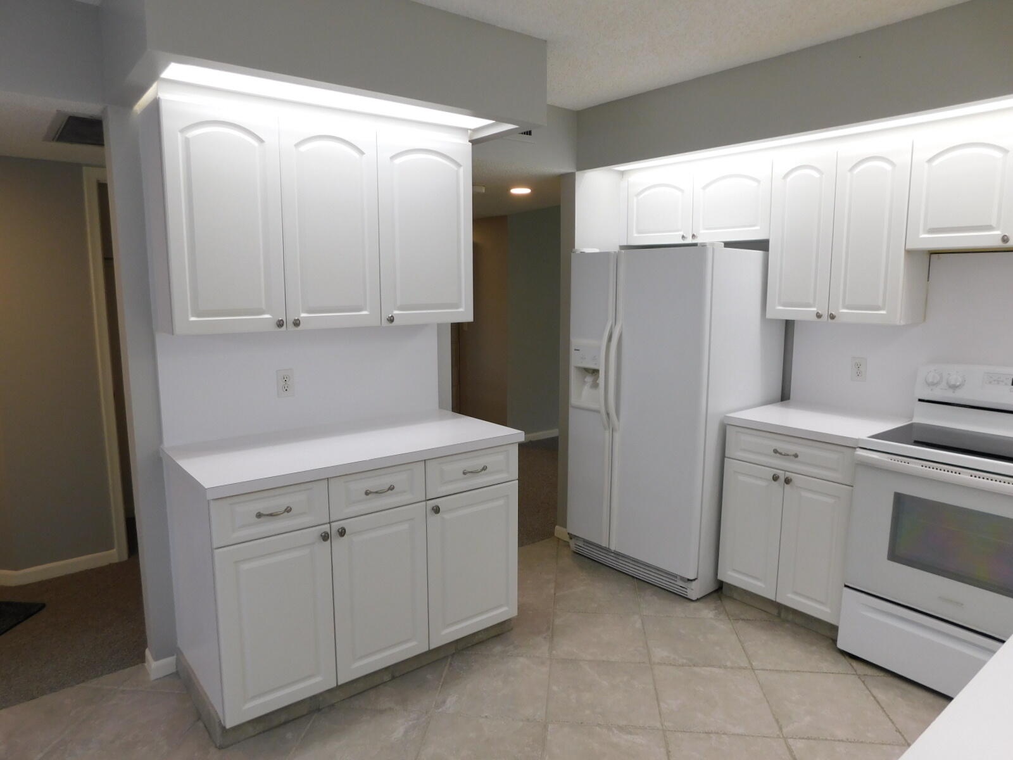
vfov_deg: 58.9
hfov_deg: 73.9
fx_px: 673
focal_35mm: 23
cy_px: 380
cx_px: 506
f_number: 3
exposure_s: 1/50
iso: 125
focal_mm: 4
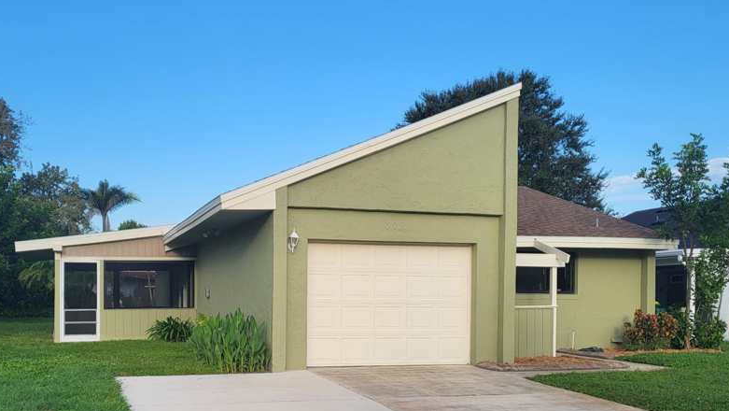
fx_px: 561
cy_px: 278
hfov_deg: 66.0
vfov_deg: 39.7
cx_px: 361
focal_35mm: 29
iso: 40
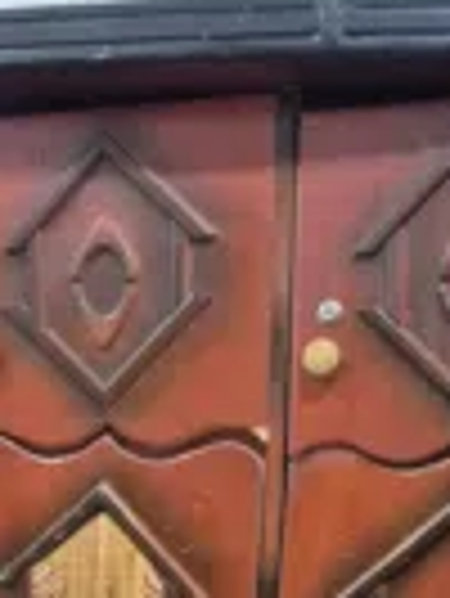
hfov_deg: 21.3
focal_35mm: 69
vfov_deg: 24.8
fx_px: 1194
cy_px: 760
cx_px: 166
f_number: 1.8
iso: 1250
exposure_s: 1/100
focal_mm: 5.4
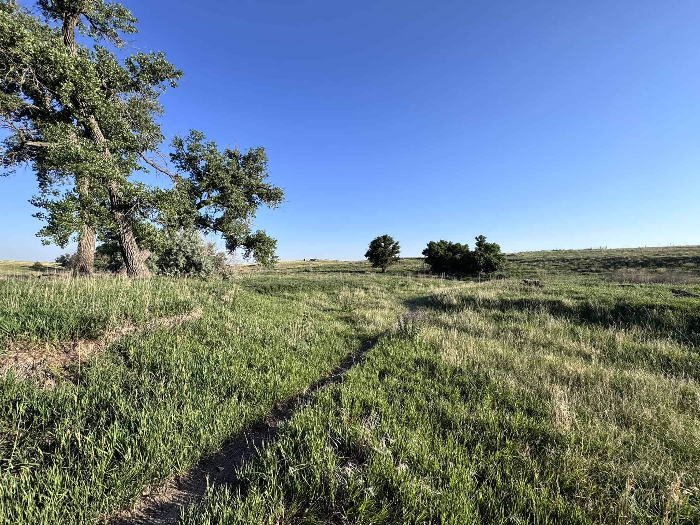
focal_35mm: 14
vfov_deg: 85.7
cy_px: 262
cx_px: 350
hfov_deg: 102.1
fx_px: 283
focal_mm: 2.2
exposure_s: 1/1323
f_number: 2.2
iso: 50
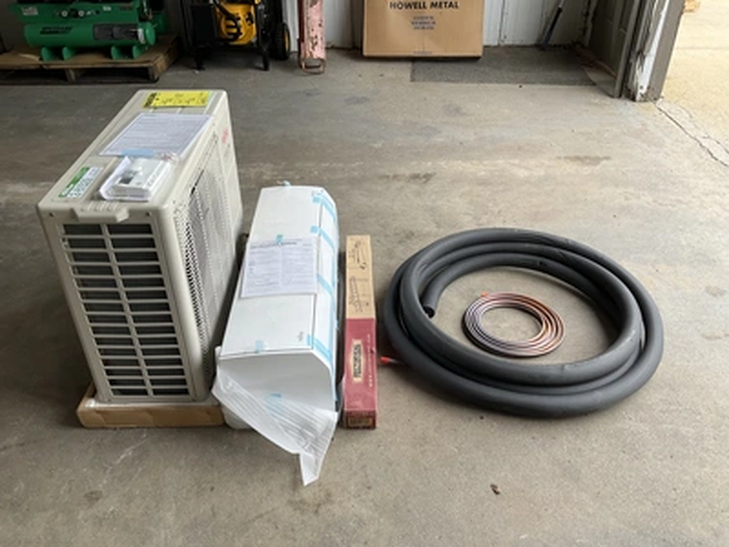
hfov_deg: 61.7
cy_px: 274
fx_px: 611
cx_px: 364
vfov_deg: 48.2
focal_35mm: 29
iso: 20
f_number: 1.8
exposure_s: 1/205
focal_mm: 3
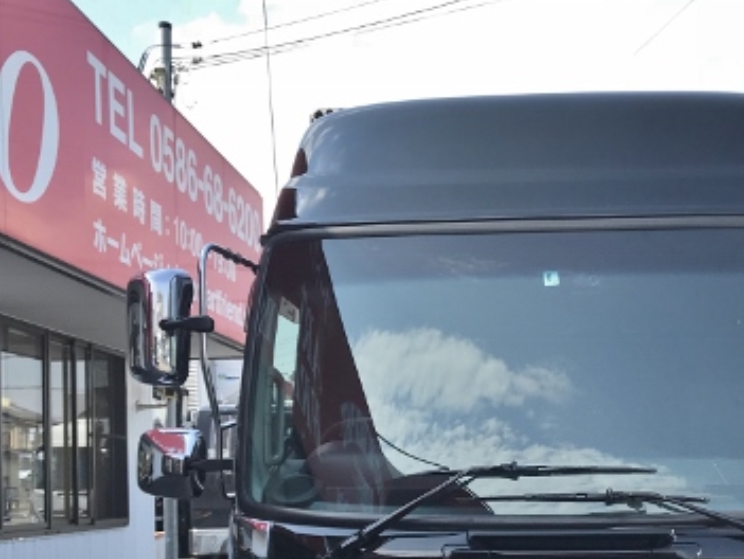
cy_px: 502
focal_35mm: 51
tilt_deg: -0.3
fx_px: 1097
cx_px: 515
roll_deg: -0.8
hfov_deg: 36.9
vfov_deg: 27.6
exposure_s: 1/1126
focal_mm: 3.99
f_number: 1.8
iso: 20
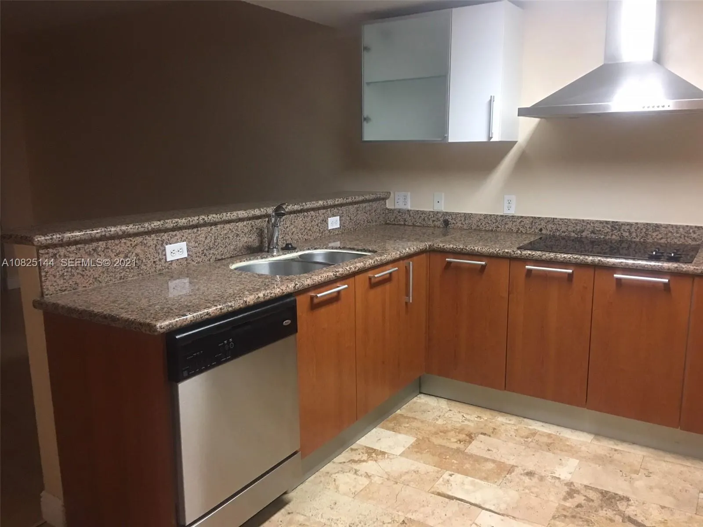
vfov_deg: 48.2
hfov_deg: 61.7
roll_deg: +0.8
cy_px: 264
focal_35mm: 29
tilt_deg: -9.8
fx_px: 589
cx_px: 352
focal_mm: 4.15
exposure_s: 1/15
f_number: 2.2
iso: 100
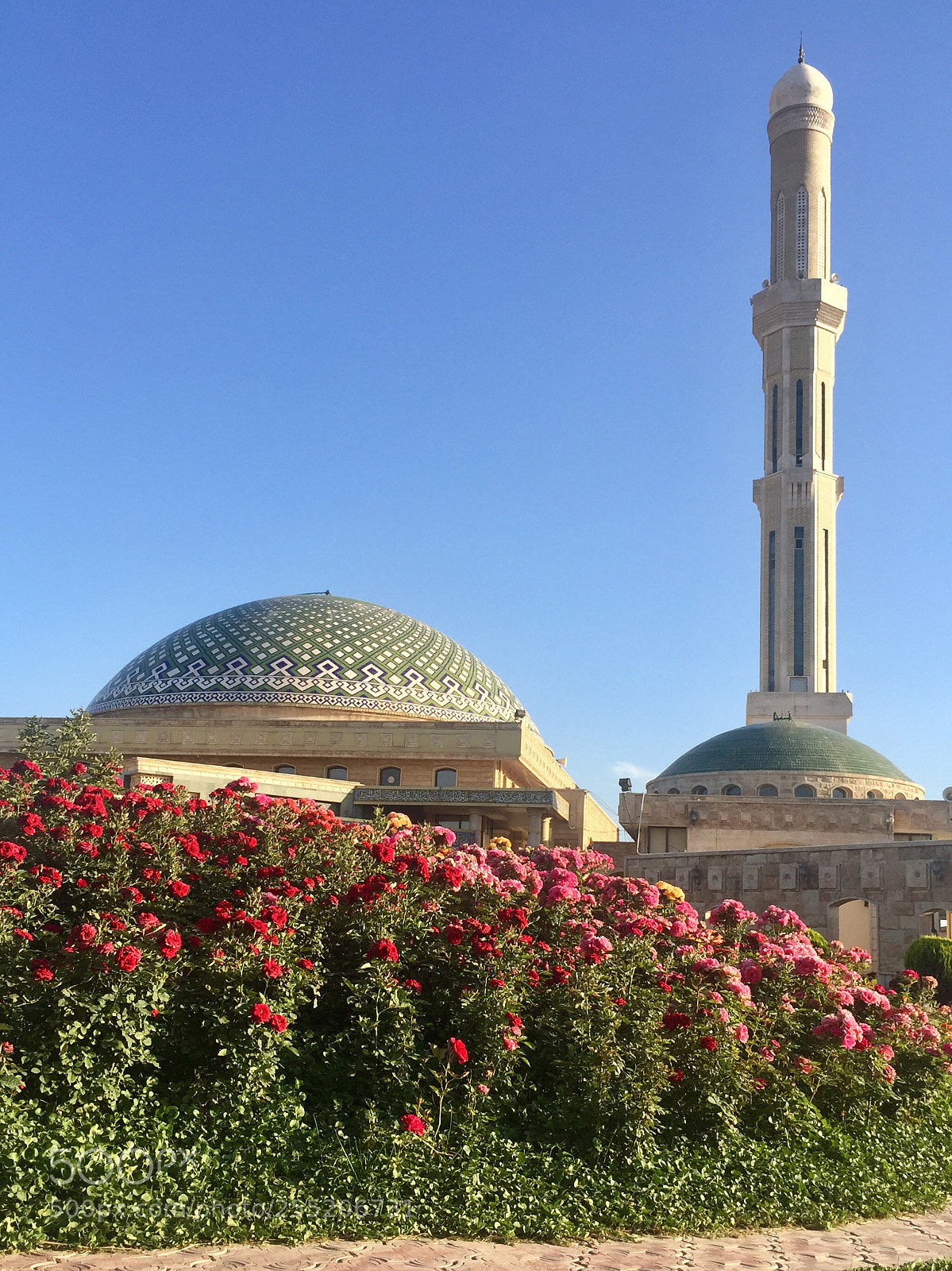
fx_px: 1064
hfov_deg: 48.2
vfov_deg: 61.7
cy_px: 636
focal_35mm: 29
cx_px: 476
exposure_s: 1/964
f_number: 2.2
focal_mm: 4.15
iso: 32
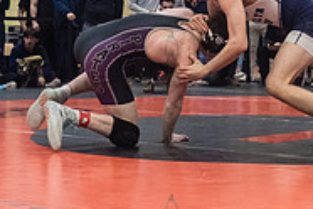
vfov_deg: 12.5
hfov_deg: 18.8
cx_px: 170
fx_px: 948
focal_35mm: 109
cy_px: 60
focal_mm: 35
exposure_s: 1/400
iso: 8000
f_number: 4
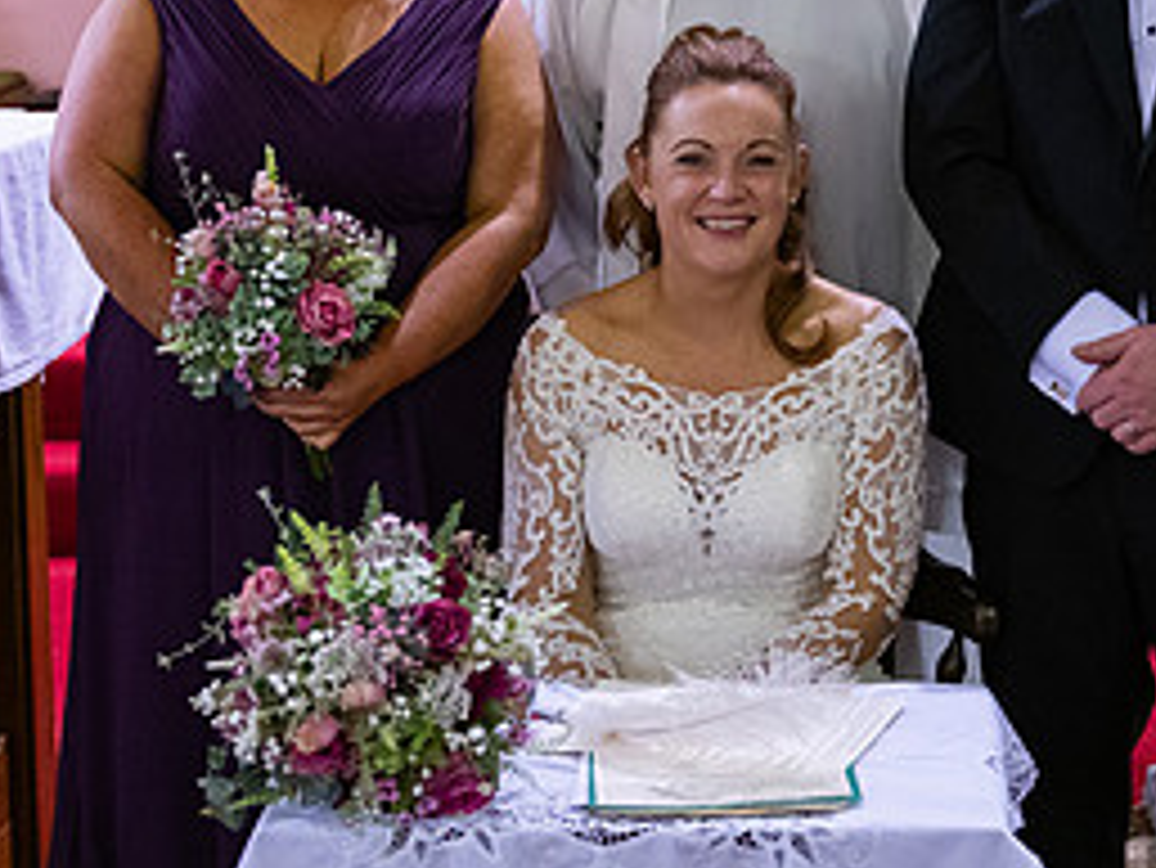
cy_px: 200
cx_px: 857
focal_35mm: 86
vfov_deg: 17.1
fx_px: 2873
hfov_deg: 22.5
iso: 1250
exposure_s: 1/160
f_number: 3.5
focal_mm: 36
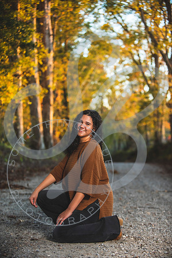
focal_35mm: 70
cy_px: 129
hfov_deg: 19.5
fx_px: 502
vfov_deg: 28.8
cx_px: 86
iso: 400
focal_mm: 70
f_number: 2.8
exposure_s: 1/320
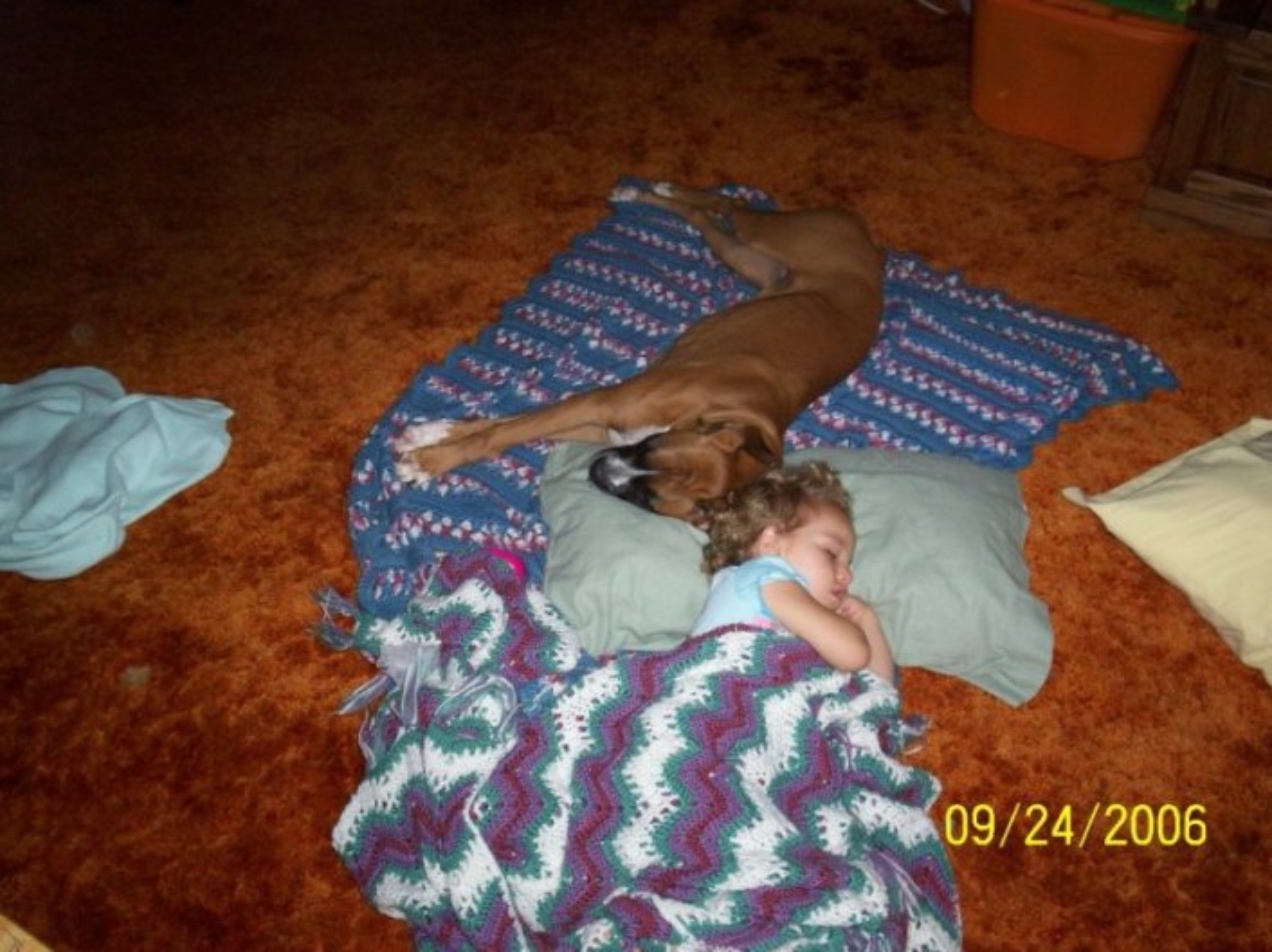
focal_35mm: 36
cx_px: 636
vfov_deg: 39.6
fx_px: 1322
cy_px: 476
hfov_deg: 51.4
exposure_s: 1/64
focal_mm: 5.9
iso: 140
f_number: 4.5
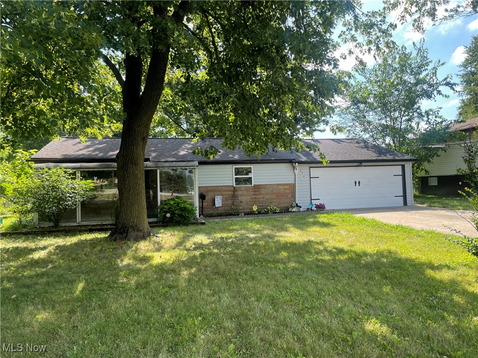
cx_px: 239
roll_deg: +1.4
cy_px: 179
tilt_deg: +0.4
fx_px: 359
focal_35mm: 26
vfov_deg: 53.1
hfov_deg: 67.3
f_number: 1.6
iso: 32
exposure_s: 1/801
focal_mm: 4.2
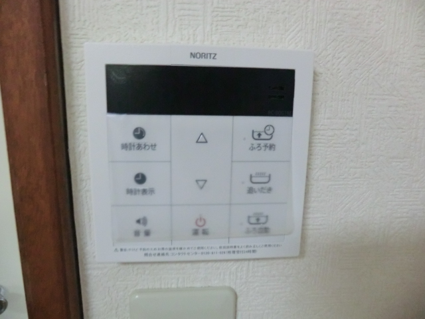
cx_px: 212
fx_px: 295
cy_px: 160
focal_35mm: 24
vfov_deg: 56.8
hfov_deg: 71.6
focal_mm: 4.3
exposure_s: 1/30
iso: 800
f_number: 3.2
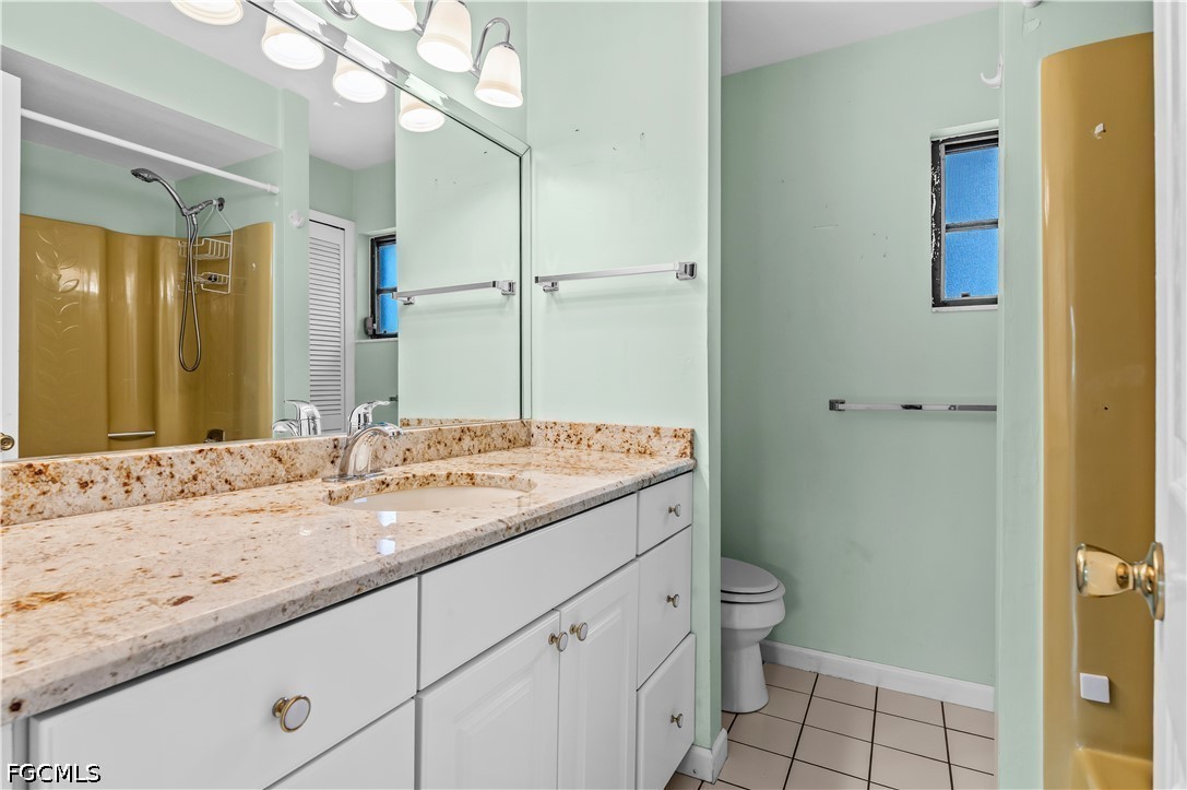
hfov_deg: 90.0
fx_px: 593
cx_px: 594
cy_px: 395
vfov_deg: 67.3
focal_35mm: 18
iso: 320
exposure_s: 1/10
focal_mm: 18
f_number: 10
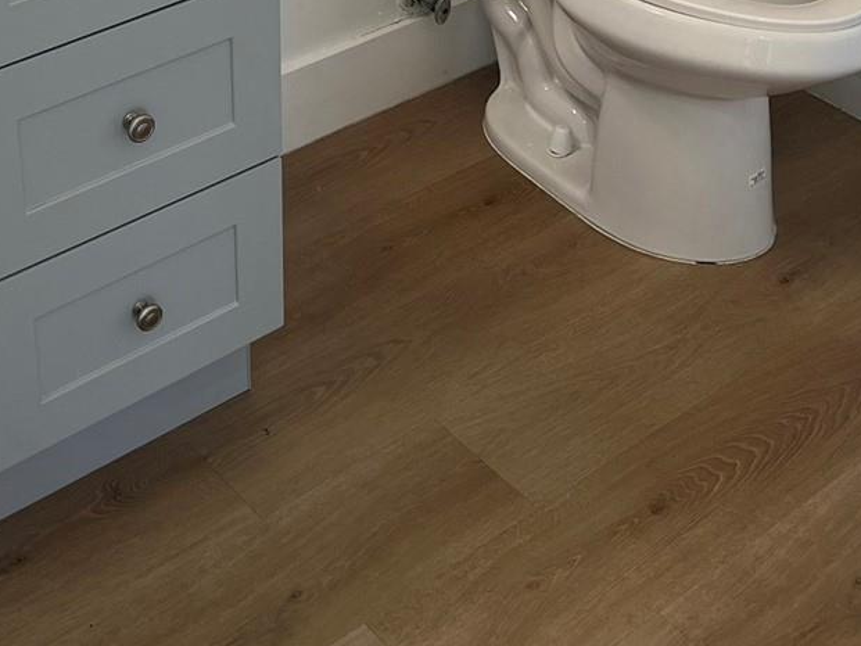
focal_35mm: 67
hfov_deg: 28.9
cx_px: 367
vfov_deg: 20.4
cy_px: -152
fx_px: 1667
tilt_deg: -26.2
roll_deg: -0.5
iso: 80
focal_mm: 5.7
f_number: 1.5
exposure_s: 1/120
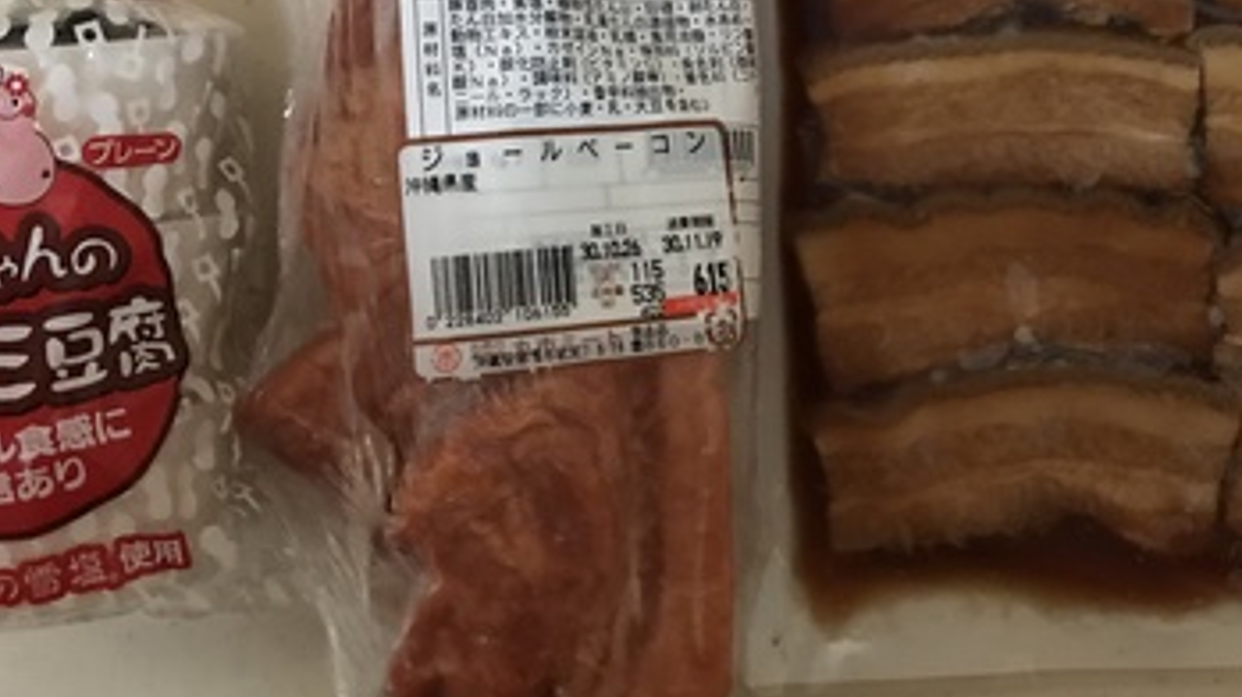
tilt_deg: -86.6
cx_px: 730
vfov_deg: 24.0
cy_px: 121
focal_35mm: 49
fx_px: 1613
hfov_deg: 42.0
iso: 100
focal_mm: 3.99
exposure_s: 1/6
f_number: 1.8
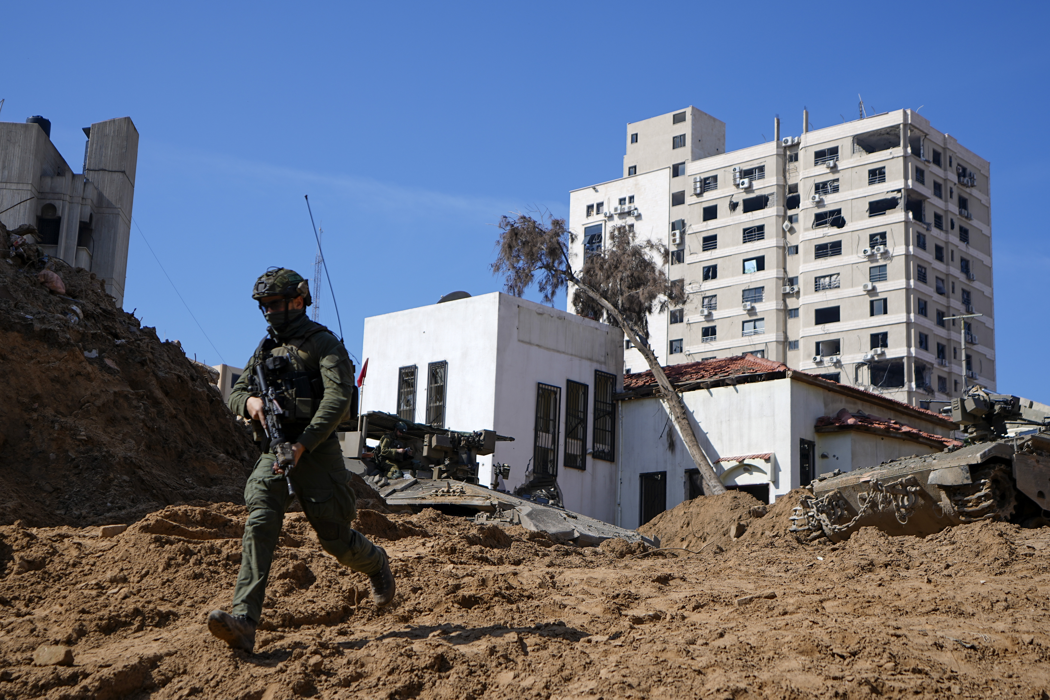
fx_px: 1517
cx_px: 525
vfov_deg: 26.0
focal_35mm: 52
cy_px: 350
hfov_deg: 38.2
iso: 50
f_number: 2.8
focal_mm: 35
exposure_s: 1/1250
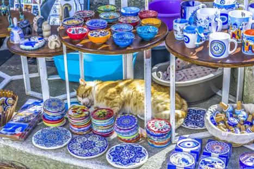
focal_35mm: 70
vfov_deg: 19.4
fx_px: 494
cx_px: 127
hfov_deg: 28.9
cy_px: 84
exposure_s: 1/80
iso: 80
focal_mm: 70
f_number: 11
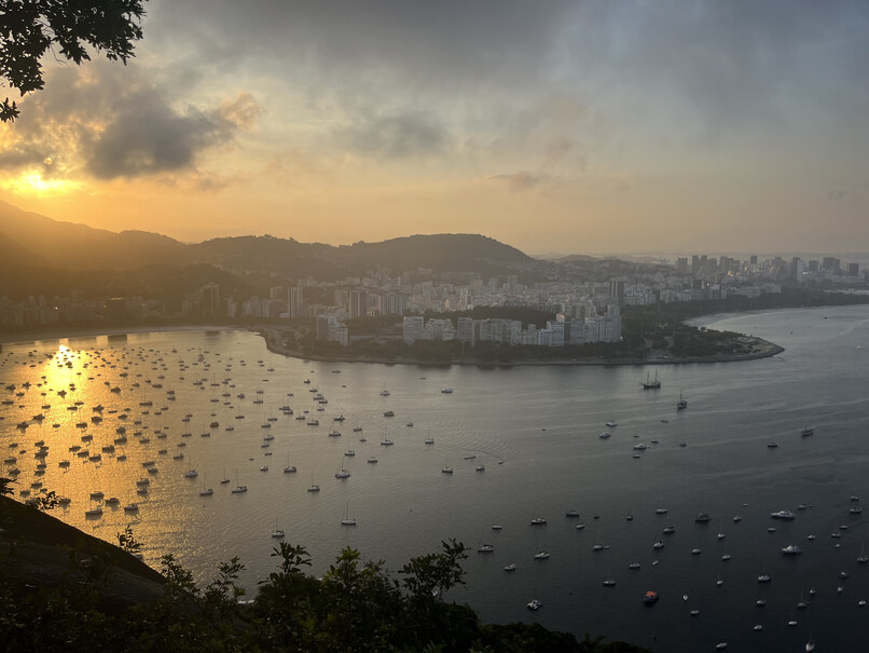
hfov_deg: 67.3
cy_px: 326
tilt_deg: -7.6
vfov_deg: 53.1
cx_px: 434
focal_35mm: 26
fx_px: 653
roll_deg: -1.2
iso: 50
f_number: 1.6
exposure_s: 1/2410
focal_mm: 5.1
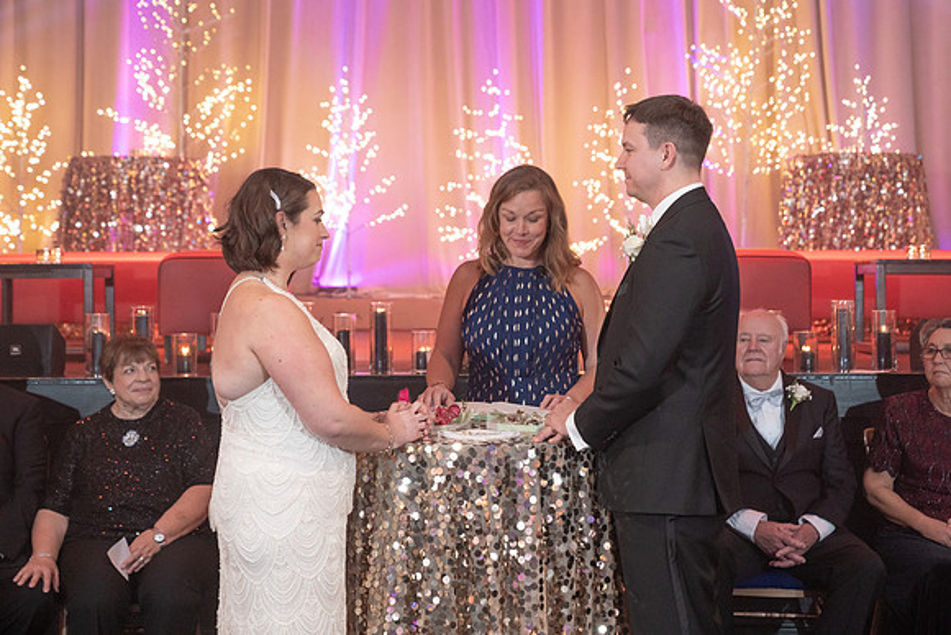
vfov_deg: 18.6
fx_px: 1933
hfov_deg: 27.6
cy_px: 303
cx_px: 497
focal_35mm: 73
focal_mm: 70
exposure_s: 1/100
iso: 4000
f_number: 4
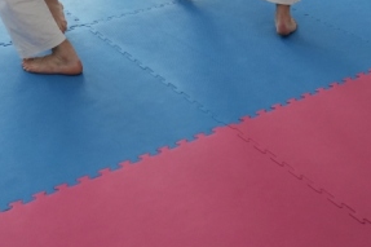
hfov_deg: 29.3
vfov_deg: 18.6
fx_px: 690
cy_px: -92
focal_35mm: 67
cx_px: 67
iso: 3200
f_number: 4
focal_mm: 24
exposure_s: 1/400
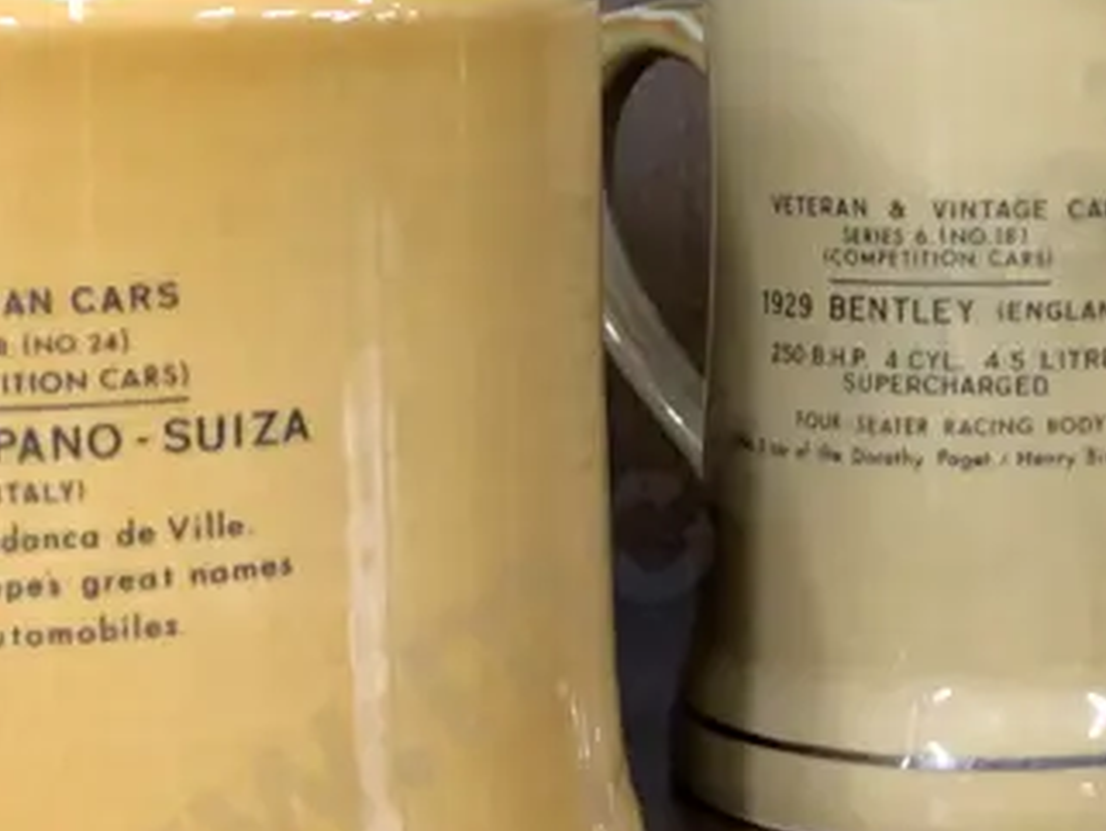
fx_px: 2653
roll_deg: +0.8
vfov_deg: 17.5
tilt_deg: -1.8
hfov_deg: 21.9
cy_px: 38
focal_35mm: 83
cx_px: 1309
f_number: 1.8
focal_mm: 4.25
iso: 250
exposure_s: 1/50
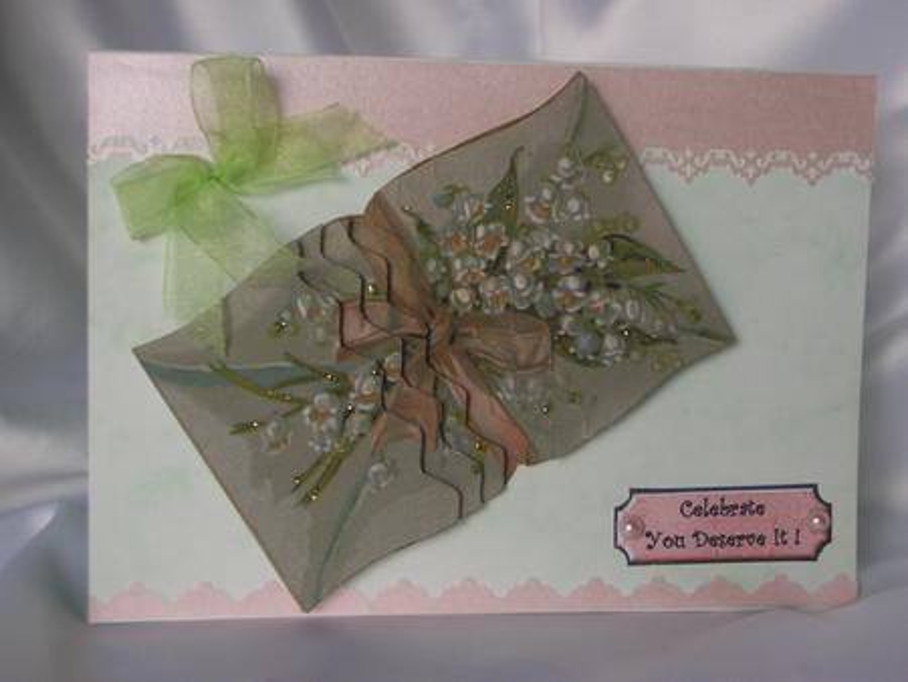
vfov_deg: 23.7
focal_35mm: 62
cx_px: 454
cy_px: 341
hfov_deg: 31.2
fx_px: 1627
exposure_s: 1/100
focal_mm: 10.2
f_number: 3.5
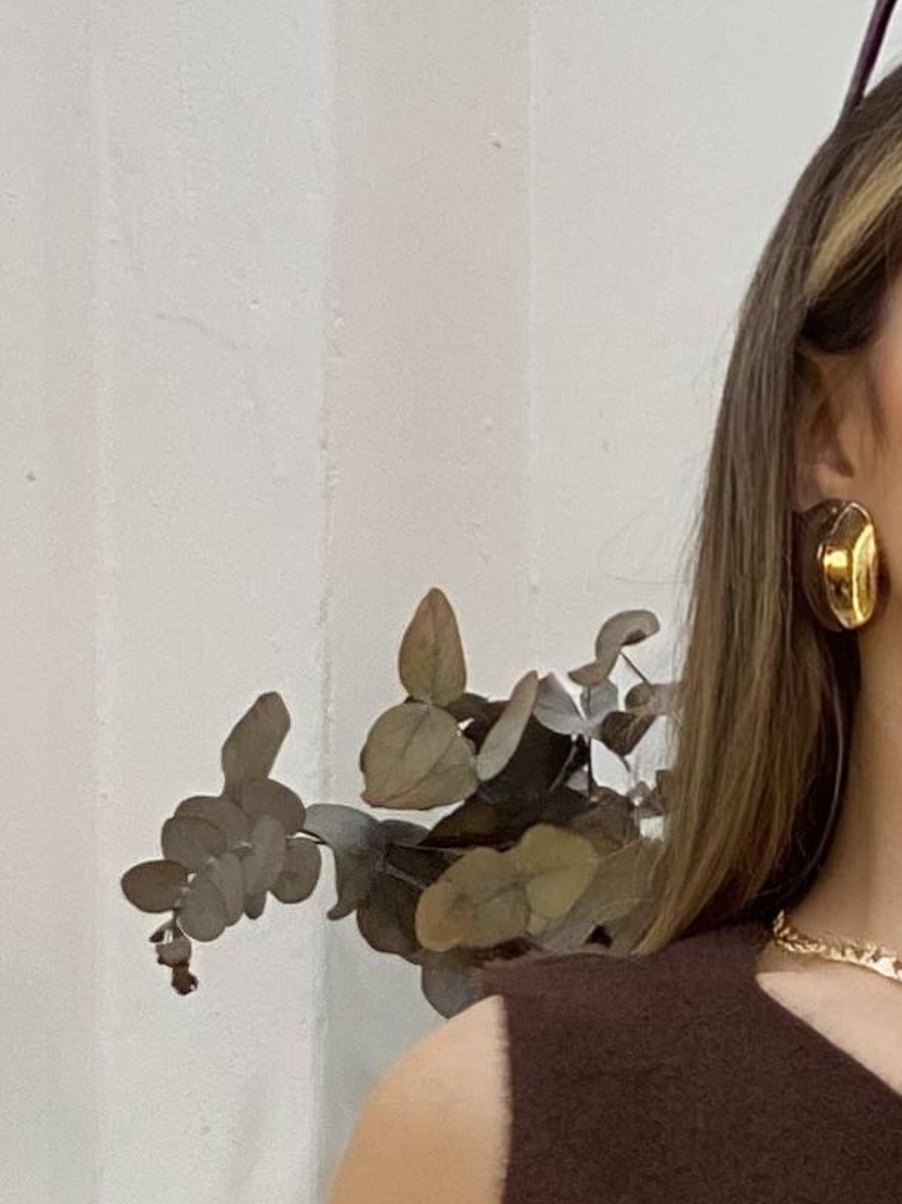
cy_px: 1591
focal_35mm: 258
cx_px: 1090
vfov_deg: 7.6
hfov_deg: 5.7
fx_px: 8971
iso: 64
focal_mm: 6
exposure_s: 1/100
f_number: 2
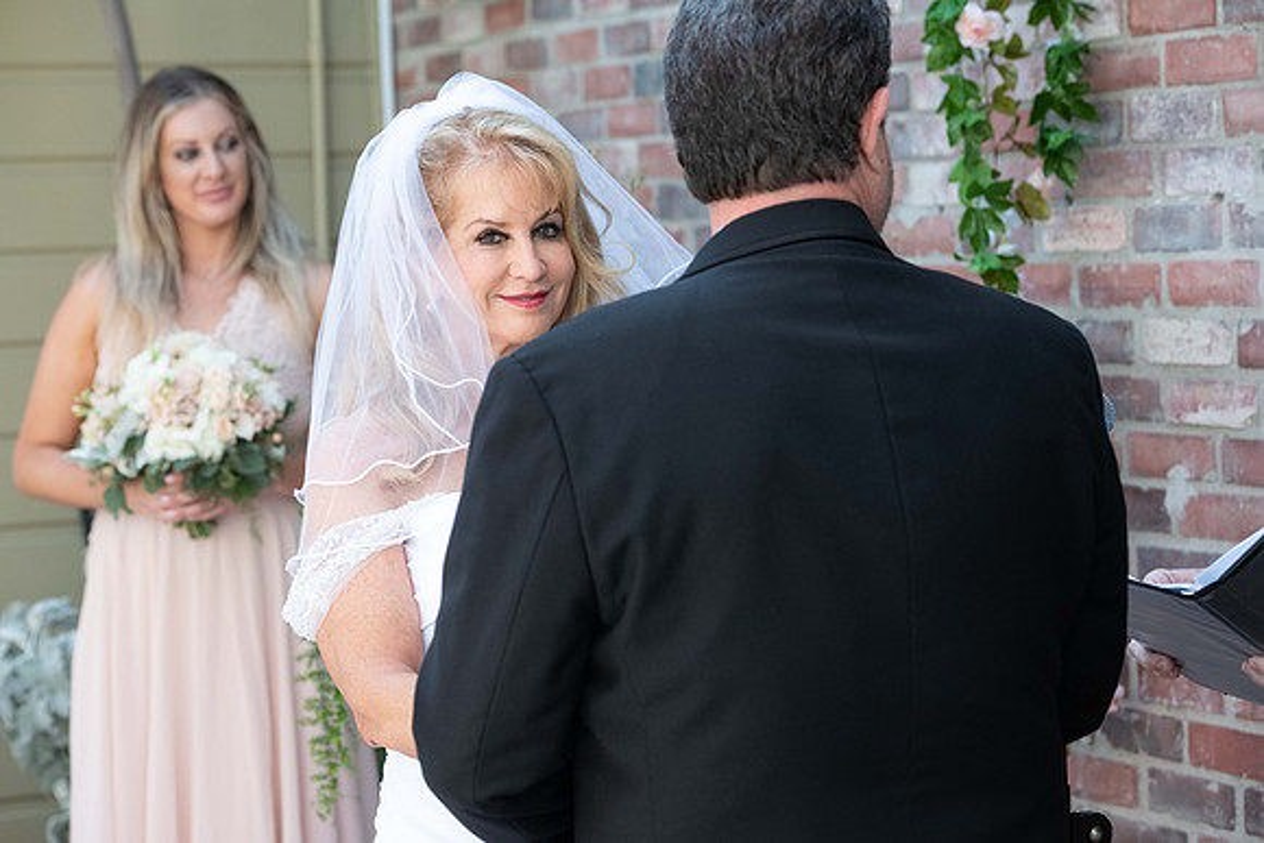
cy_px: 422
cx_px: 632
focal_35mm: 92
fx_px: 3231
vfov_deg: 14.9
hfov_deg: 22.1
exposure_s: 1/640
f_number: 5.6
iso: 1250
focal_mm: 92
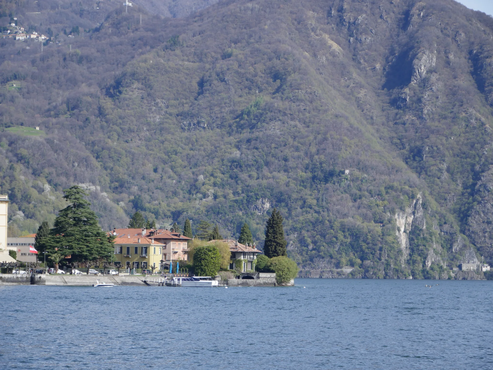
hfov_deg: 16.4
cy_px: 185
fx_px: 1709
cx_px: 246
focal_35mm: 120
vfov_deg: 12.3
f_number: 5.6
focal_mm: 60
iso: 200
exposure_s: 1/640
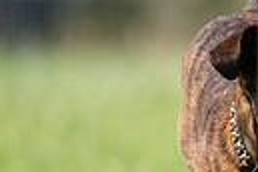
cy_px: 107
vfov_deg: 0.5
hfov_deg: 0.8
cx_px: 448
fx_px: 18747
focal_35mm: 2616
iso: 1250
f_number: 6.3
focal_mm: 582
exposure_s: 1/4000
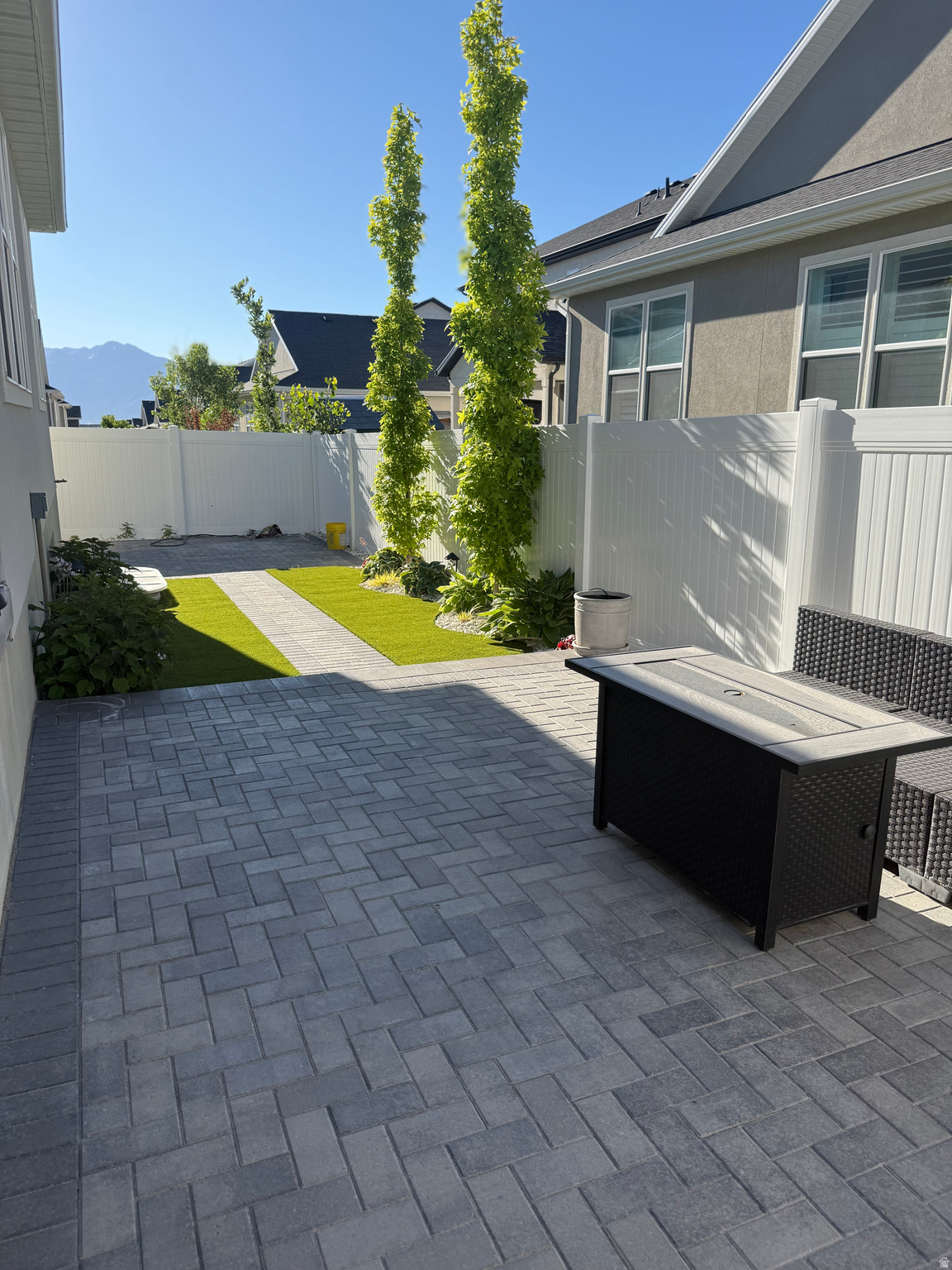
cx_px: 476
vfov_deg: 71.6
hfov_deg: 56.8
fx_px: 880
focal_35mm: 24
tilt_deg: -10.9
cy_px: 635
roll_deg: -1.4
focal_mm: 6.76
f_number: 1.78
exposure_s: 1/3021
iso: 100
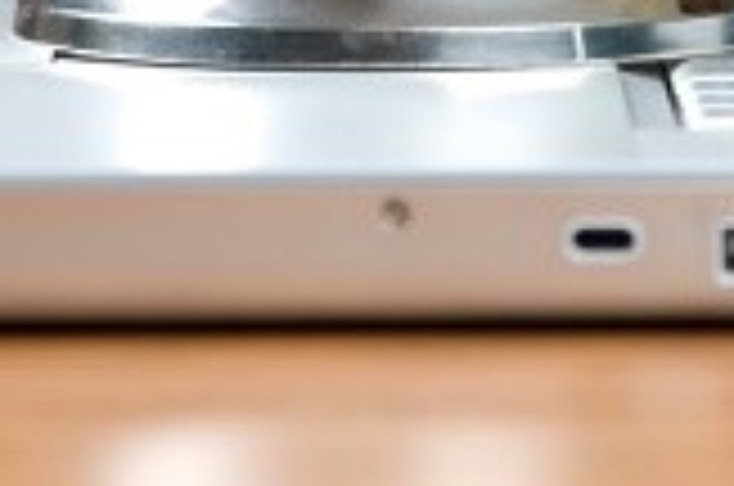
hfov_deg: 4.4
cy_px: -277
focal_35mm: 469
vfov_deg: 2.9
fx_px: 9540
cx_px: 770
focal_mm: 85
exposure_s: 1/125
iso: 100
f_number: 5.6
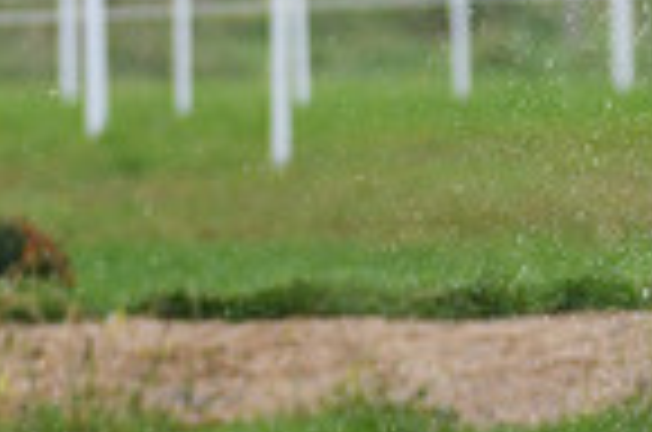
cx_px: 1291
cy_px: -209
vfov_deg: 1.1
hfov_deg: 1.7
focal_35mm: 1204
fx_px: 21758
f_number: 4.5
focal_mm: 200
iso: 1100
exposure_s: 1/1250
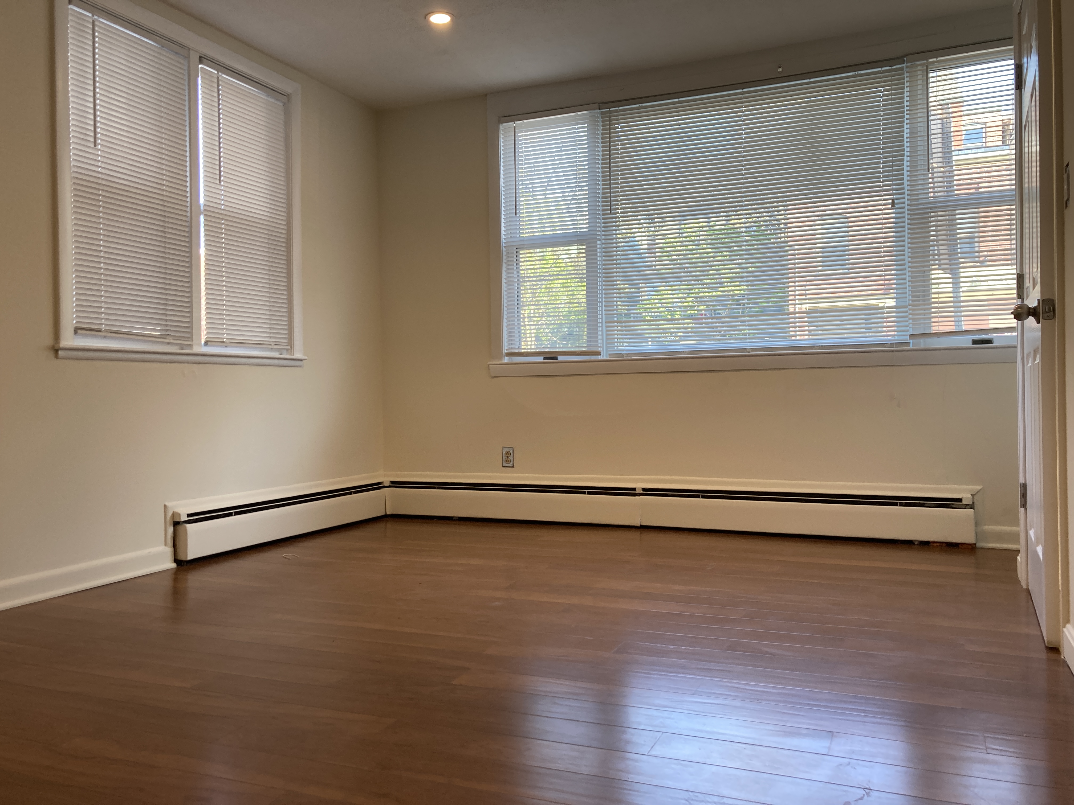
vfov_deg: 49.7
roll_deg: +1.0
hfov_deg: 63.4
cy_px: 402
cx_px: 537
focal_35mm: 28
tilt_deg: +0.3
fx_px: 869
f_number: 1.8
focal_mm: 3.99
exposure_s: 1/120
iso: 80
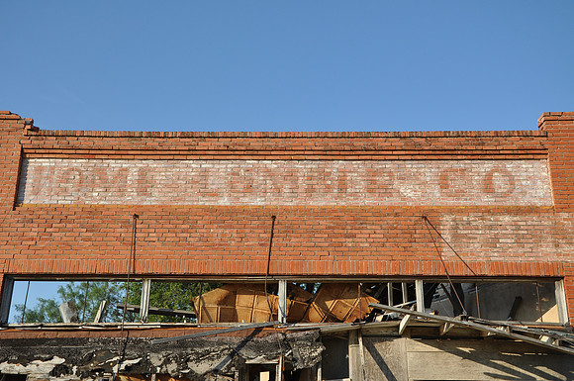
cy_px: 190
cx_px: 287
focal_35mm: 45
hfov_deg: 43.7
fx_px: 716
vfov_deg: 29.8
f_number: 8
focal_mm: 30
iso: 200
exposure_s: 1/250
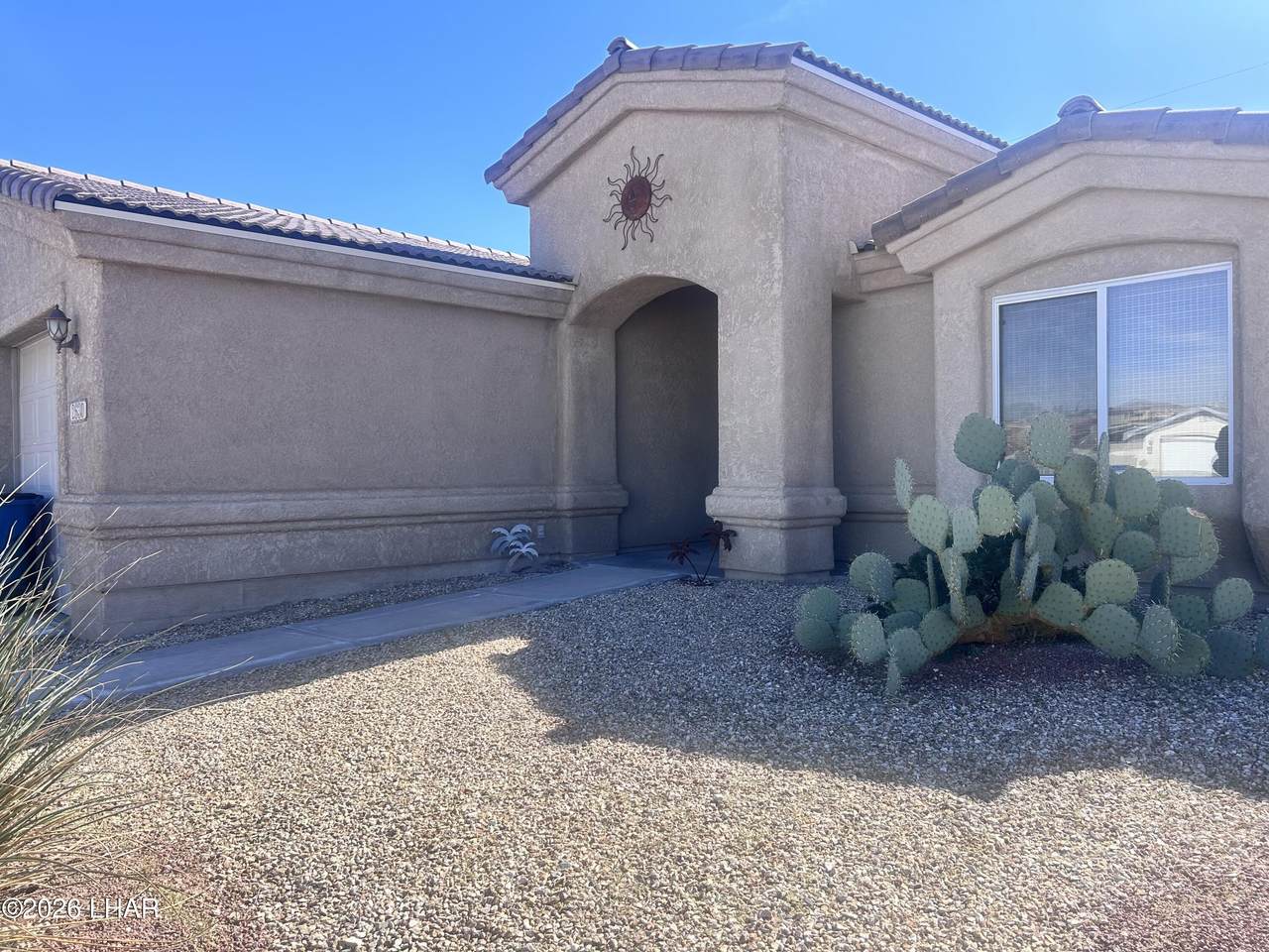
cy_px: 476
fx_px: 953
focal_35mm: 26
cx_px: 634
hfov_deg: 67.3
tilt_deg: -1.0
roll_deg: +0.7
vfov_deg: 53.1
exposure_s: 1/1934
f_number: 1.5
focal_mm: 5.7
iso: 50
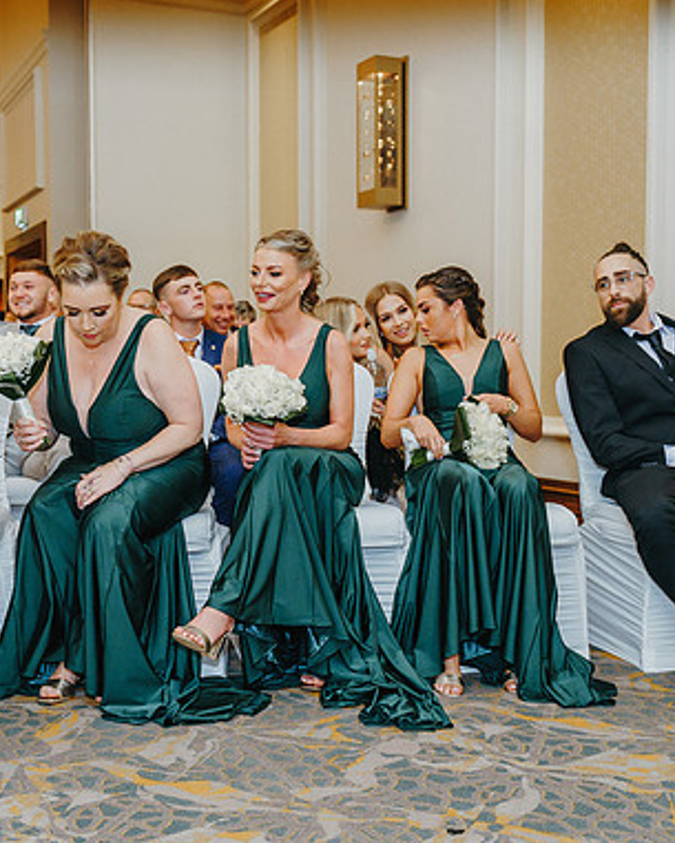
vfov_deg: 43.8
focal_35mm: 42
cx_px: 262
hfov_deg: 35.5
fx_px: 1048
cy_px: 442
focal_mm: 28
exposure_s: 1/250
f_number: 3.2
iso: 2000
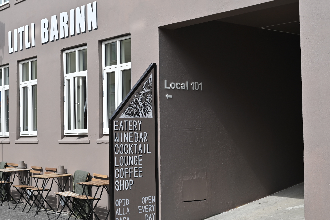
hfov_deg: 32.9
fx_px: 559
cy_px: 112
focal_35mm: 61
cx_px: 154
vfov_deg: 22.3
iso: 100
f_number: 7.1
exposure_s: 1/400
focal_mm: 50
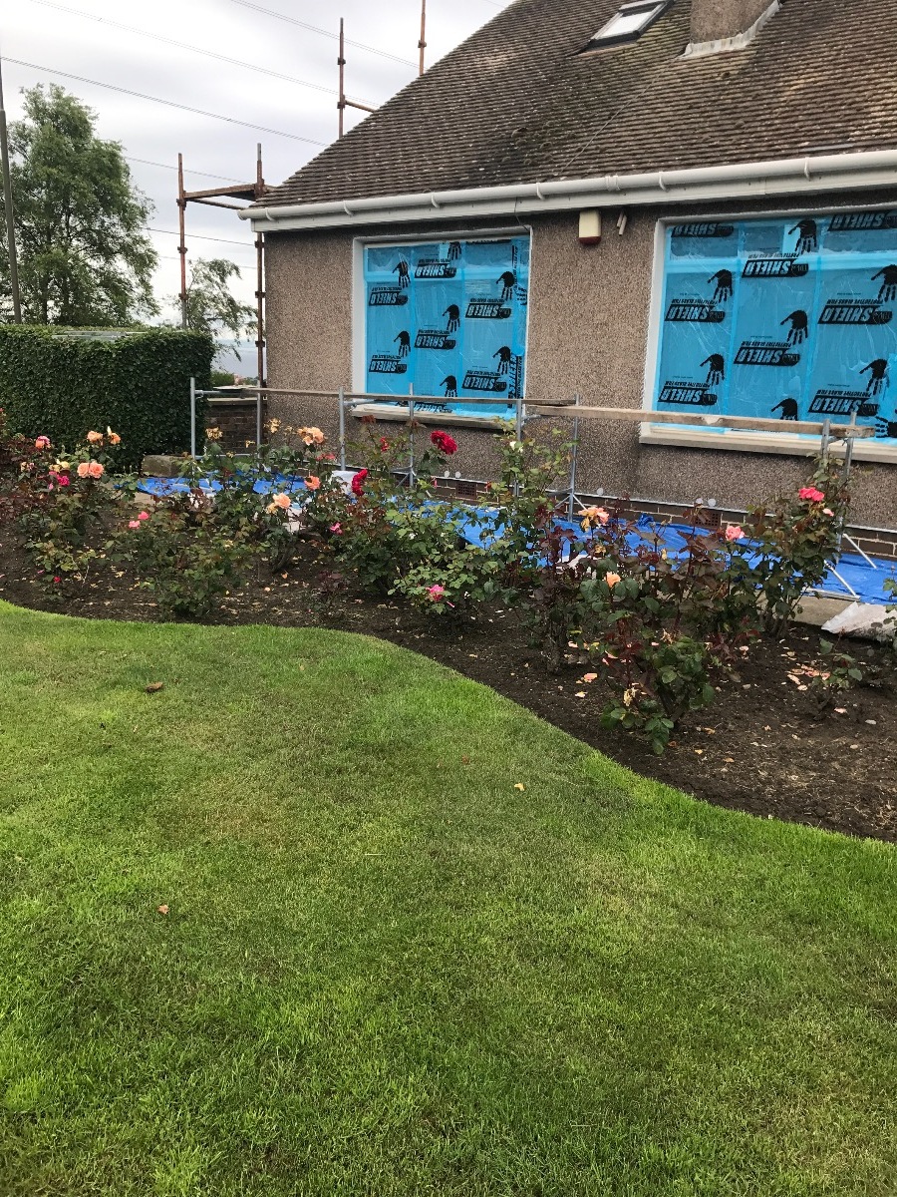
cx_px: 448
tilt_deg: -14.2
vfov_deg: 63.4
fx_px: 967
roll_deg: -0.3
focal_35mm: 28
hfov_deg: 49.7
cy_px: 598
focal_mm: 3.99
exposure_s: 1/634
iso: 20
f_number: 1.8
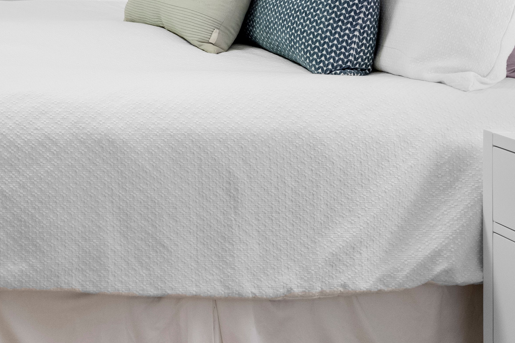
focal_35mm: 57
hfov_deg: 28.7
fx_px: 815
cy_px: -81
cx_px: -153
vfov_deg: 21.8
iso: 1250
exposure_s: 1/15
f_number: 8
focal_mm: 19
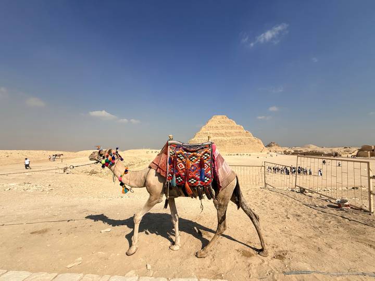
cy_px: 140
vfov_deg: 85.7
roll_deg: -0.7
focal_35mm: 14
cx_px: 188
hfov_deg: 102.1
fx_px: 152
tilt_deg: +3.3
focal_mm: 2.22
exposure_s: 1/3891
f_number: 2.2
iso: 50
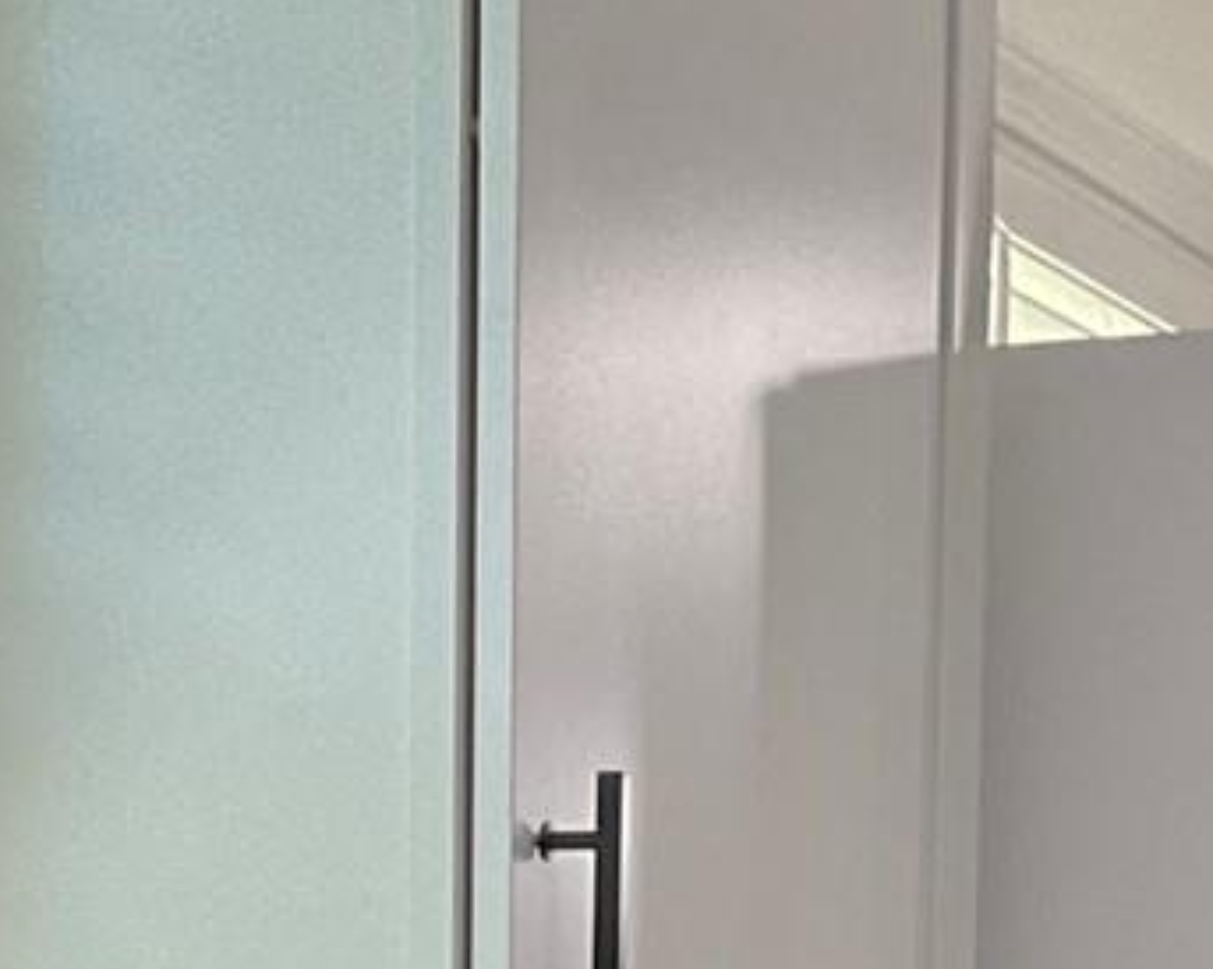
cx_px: 354
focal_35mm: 169
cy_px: 2249
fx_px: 6064
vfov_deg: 8.4
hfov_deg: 11.4
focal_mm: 3
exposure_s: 1/60
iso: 80
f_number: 1.8
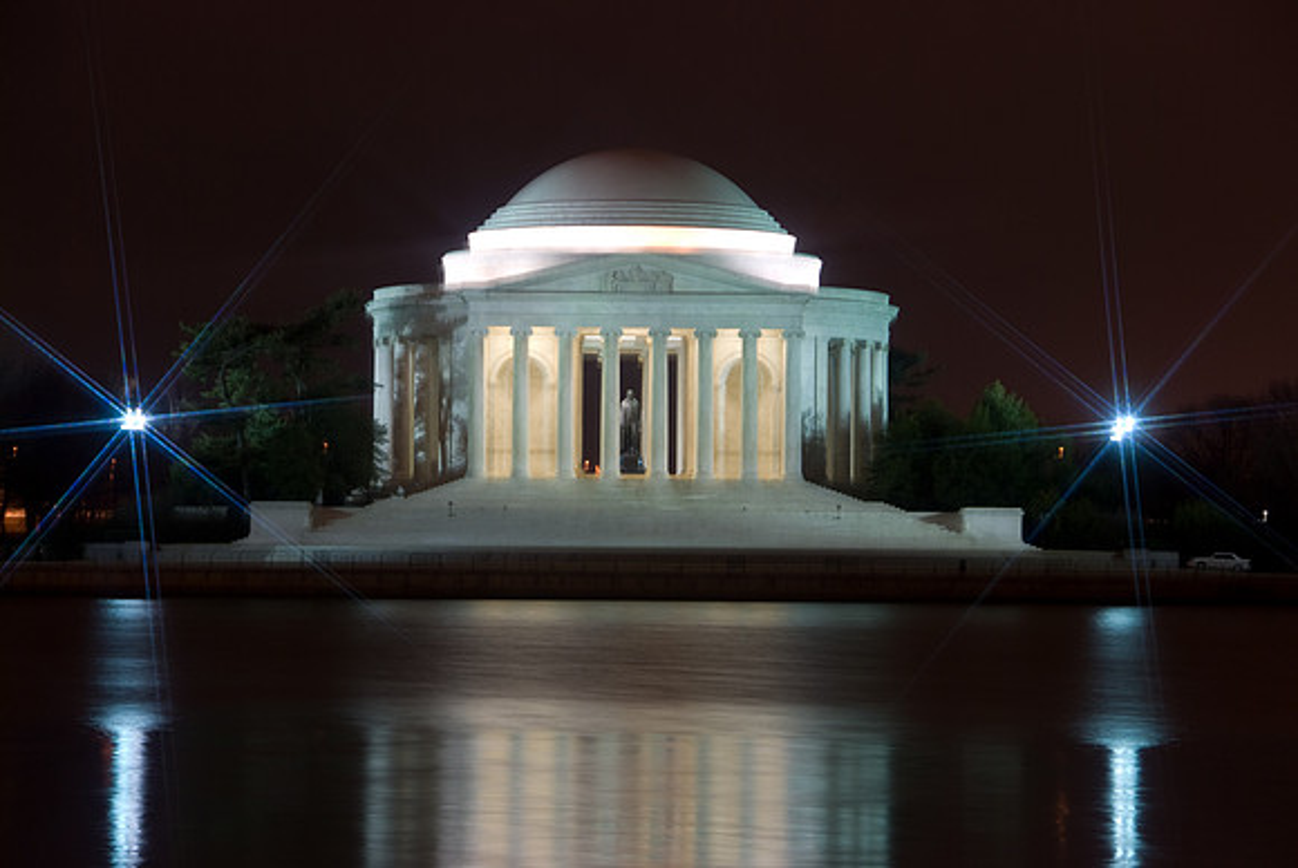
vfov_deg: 11.2
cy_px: 434
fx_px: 4439
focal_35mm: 123
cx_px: 649
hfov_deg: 16.6
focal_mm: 82
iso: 100
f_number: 9
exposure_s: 13
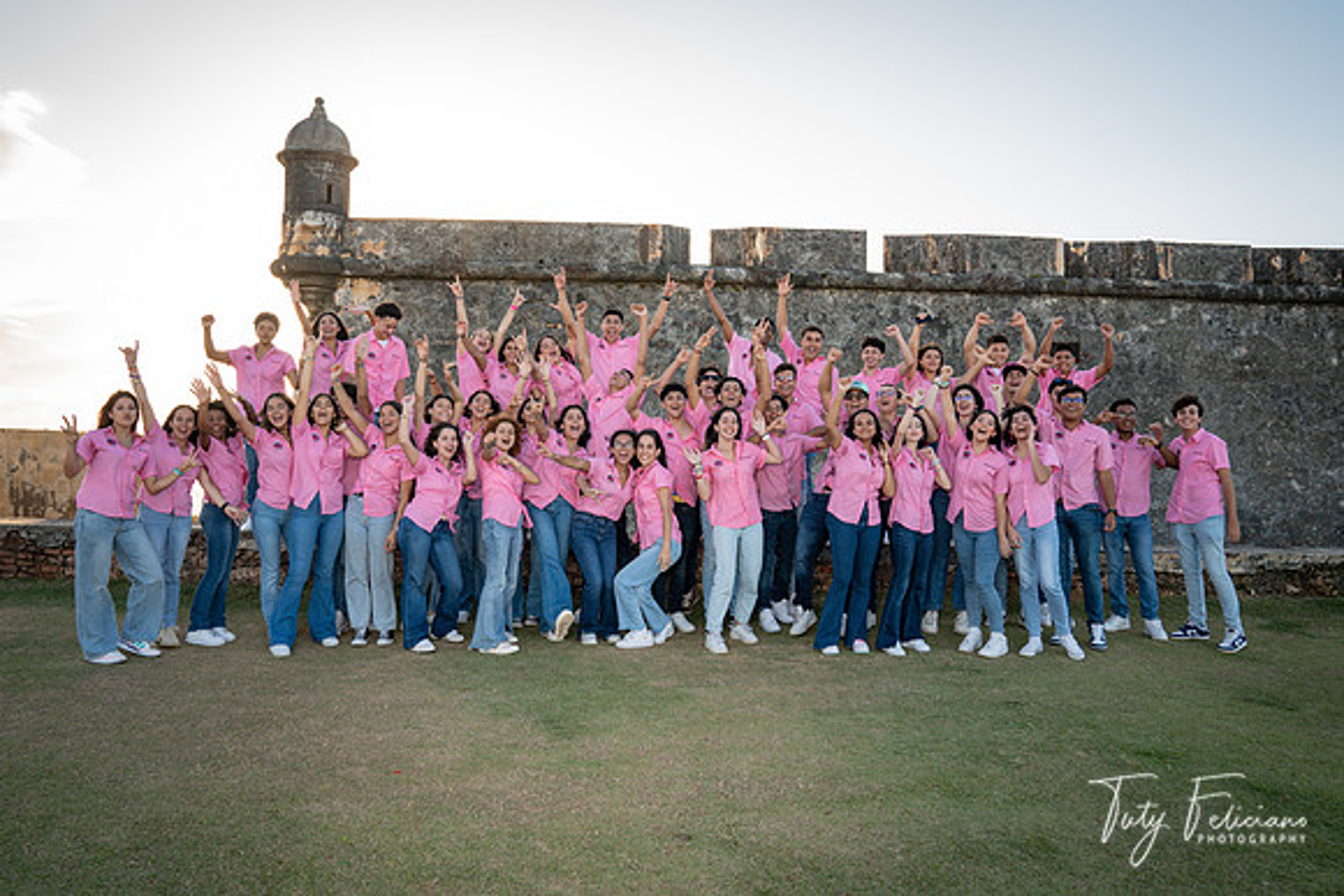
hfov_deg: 67.2
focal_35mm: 27
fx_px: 1011
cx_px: 672
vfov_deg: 47.8
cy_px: 448
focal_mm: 26
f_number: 5.6
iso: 320
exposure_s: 1/250
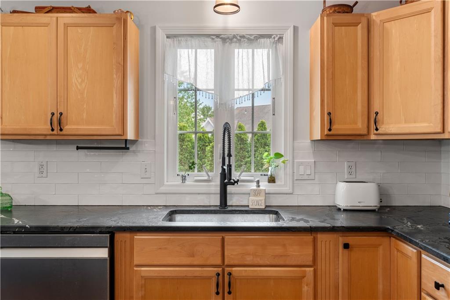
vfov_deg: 44.9
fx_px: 362
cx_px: 225
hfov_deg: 63.7
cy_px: 150
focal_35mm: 29
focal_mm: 29
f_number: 7.1
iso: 320
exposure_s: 1/10
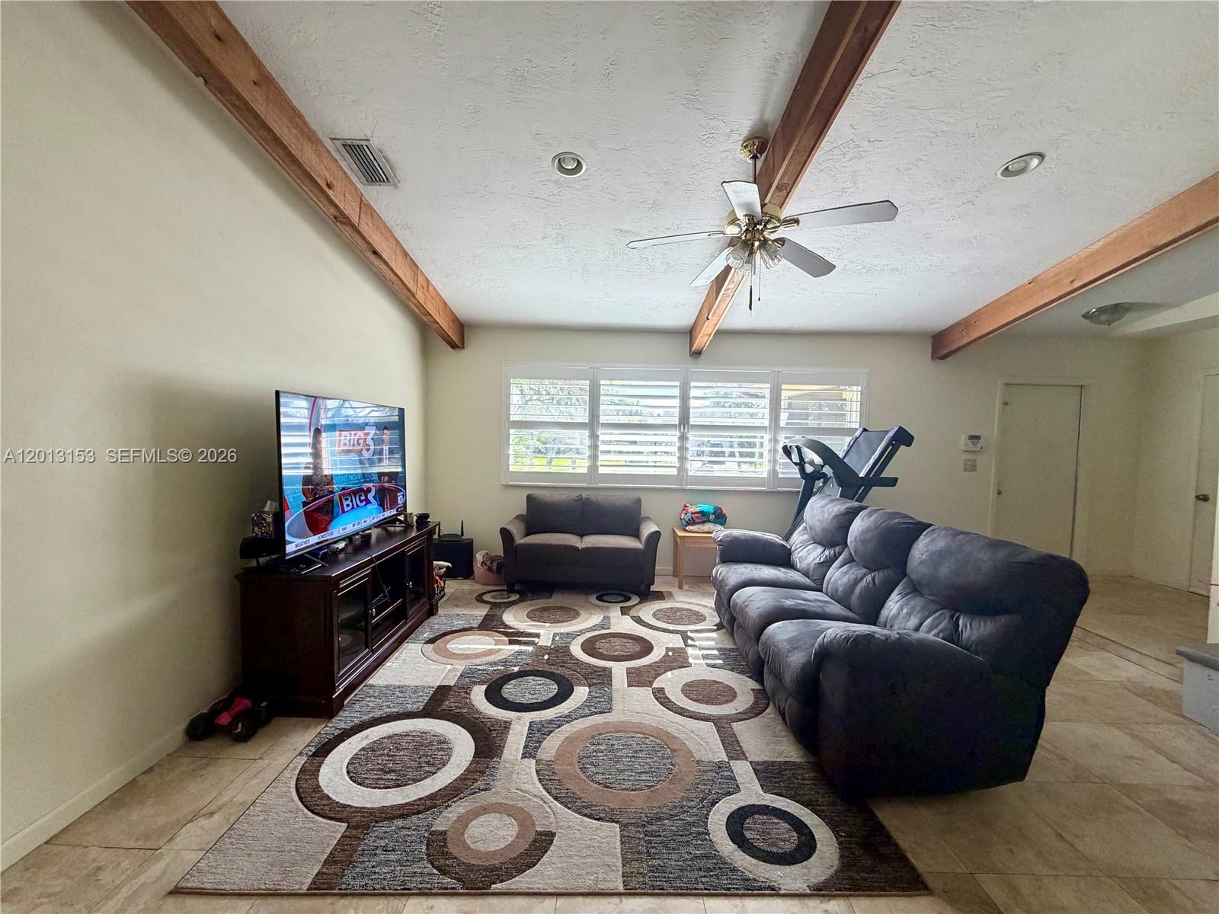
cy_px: 457
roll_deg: -0.5
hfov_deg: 102.1
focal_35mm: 14
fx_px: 493
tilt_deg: -2.0
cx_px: 610
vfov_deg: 85.7
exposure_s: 1/121
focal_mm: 2.22
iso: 200
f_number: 2.2
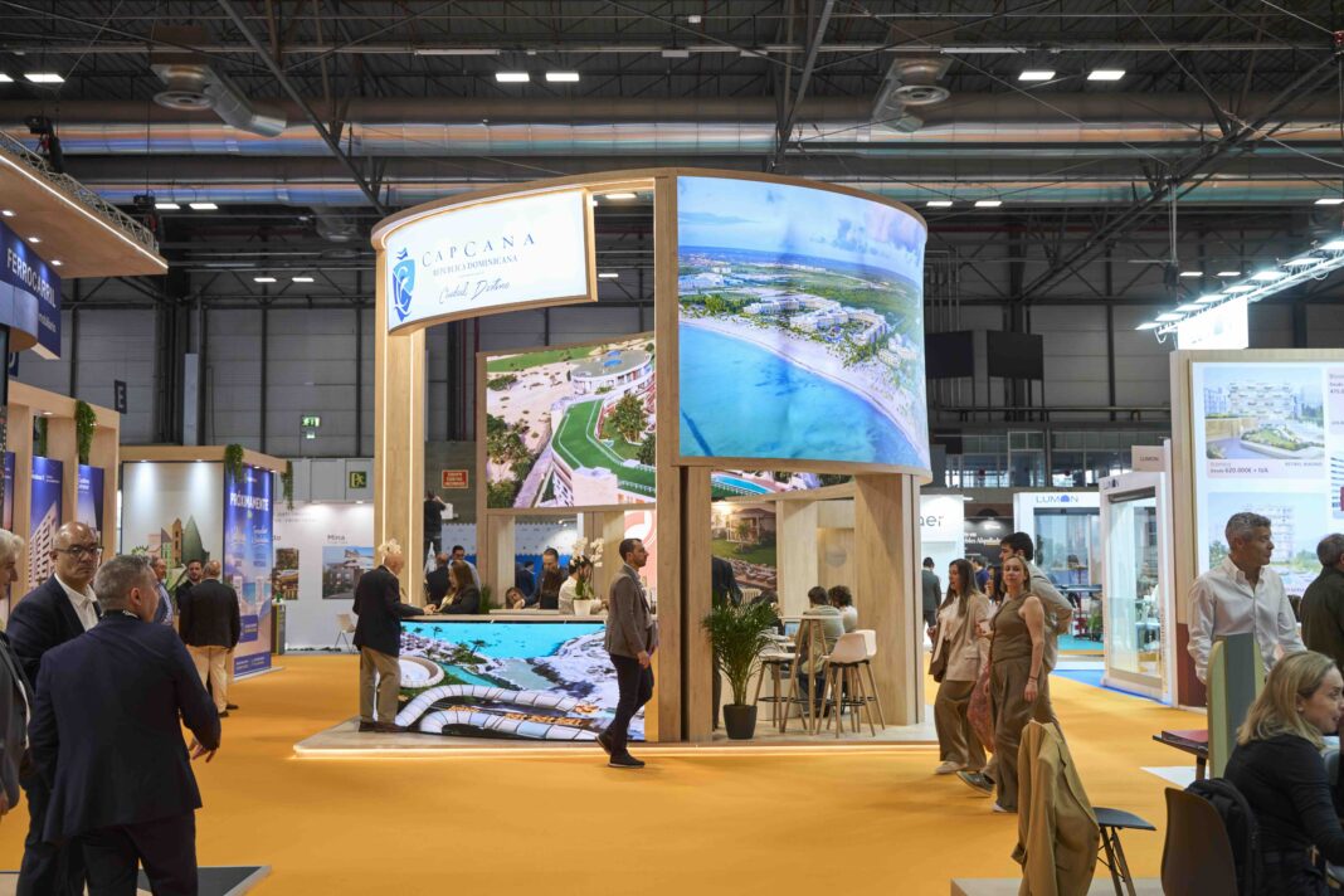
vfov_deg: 32.6
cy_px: 448
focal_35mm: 41
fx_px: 1531
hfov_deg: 47.4
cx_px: 672
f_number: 3.5
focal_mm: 41
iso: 640
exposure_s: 1/200
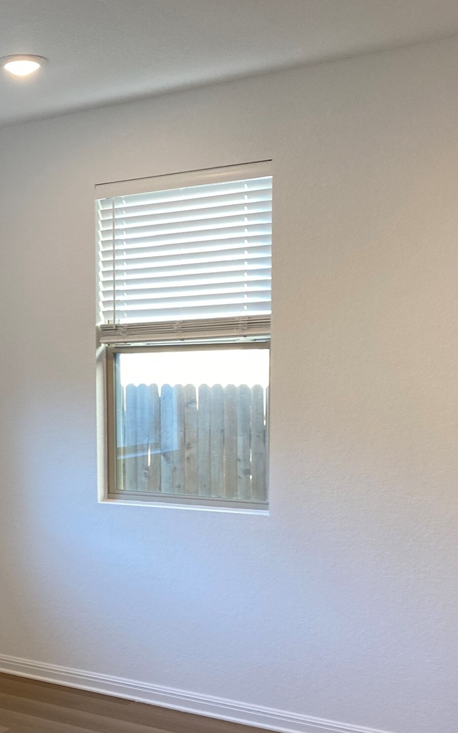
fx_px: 1018
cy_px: 473
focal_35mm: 51
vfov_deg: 39.2
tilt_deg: -6.2
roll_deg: +0.2
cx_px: 24
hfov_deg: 24.4
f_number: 1.8
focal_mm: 4.25
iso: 80
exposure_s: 1/120
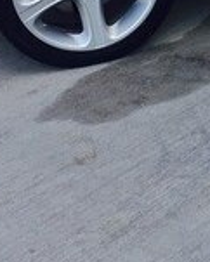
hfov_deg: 11.8
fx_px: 962
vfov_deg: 14.8
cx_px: 325
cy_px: -75
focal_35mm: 124
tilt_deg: -15.8
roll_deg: +2.6
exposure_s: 1/363
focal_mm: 4.15
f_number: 2.2
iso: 32
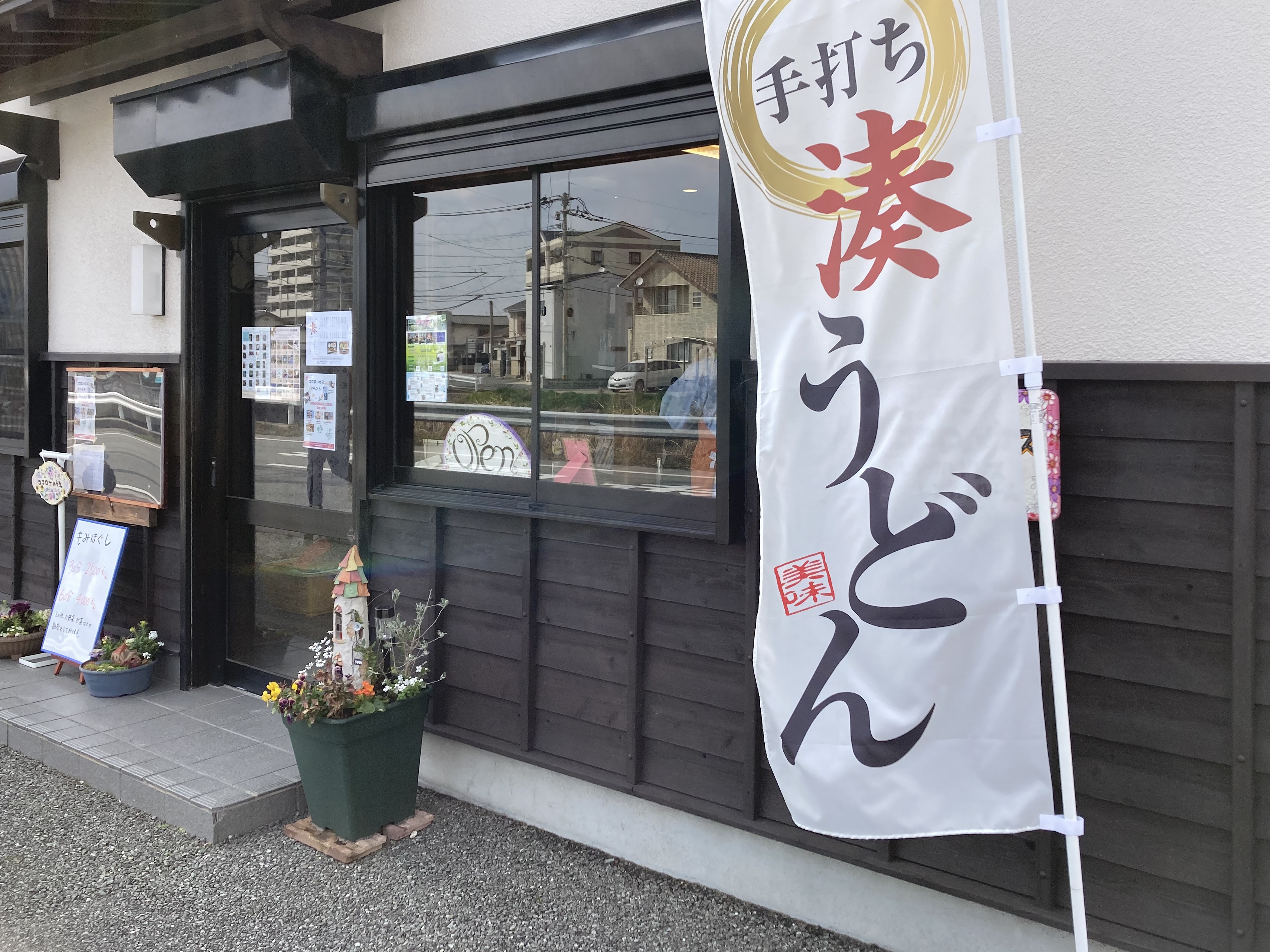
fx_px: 1211
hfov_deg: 55.3
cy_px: 404
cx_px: 690
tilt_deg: +0.4
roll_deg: +1.2
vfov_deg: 42.8
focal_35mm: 33
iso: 20
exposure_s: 1/813
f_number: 1.8
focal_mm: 3.99
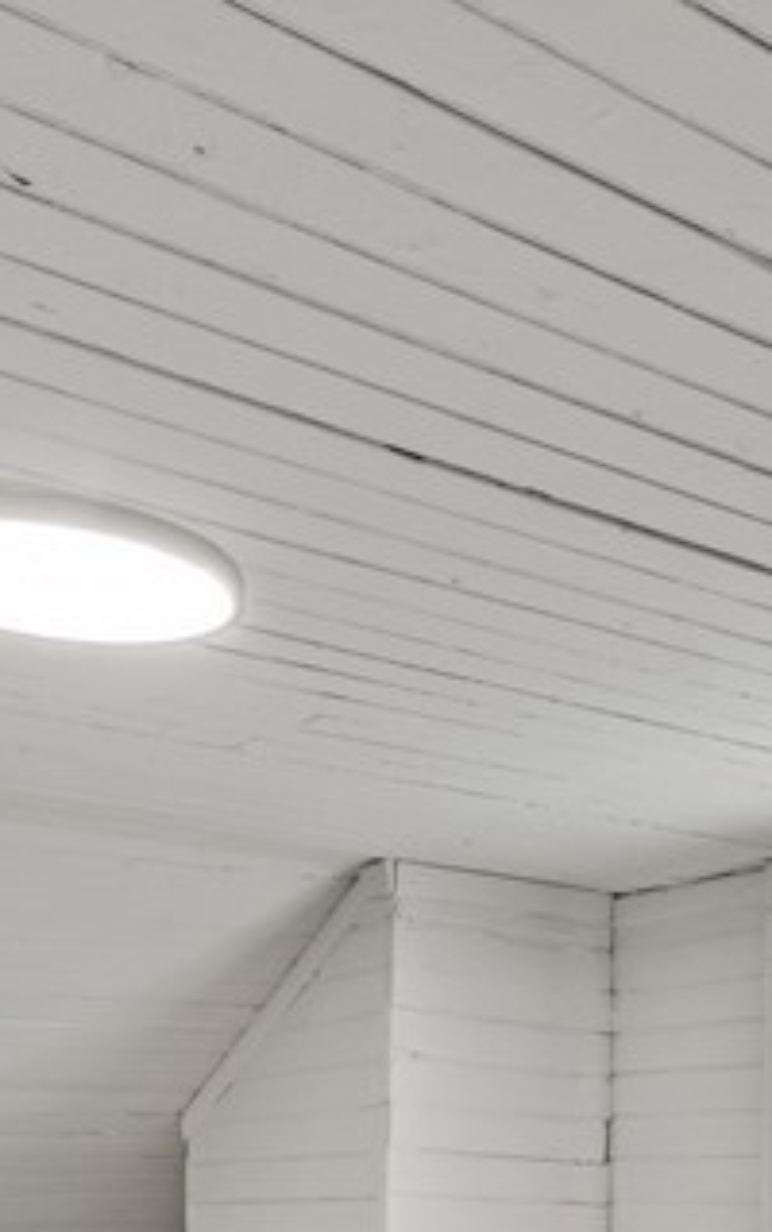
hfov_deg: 23.2
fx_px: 1747
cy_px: 1240
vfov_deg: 35.1
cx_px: 880
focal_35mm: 52
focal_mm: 15
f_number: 8
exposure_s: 1/30
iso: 10000
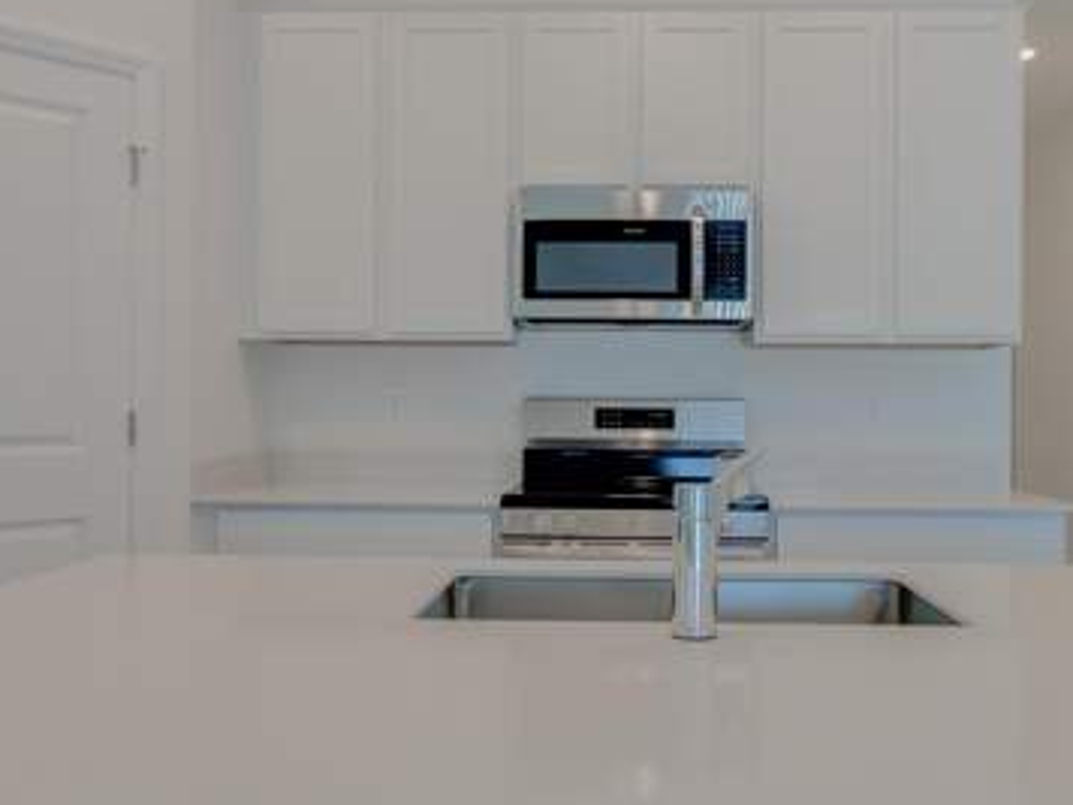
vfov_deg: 45.4
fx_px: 961
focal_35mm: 31
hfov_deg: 58.2
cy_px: 390
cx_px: 600
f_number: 9
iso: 400
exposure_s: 1/25
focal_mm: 16
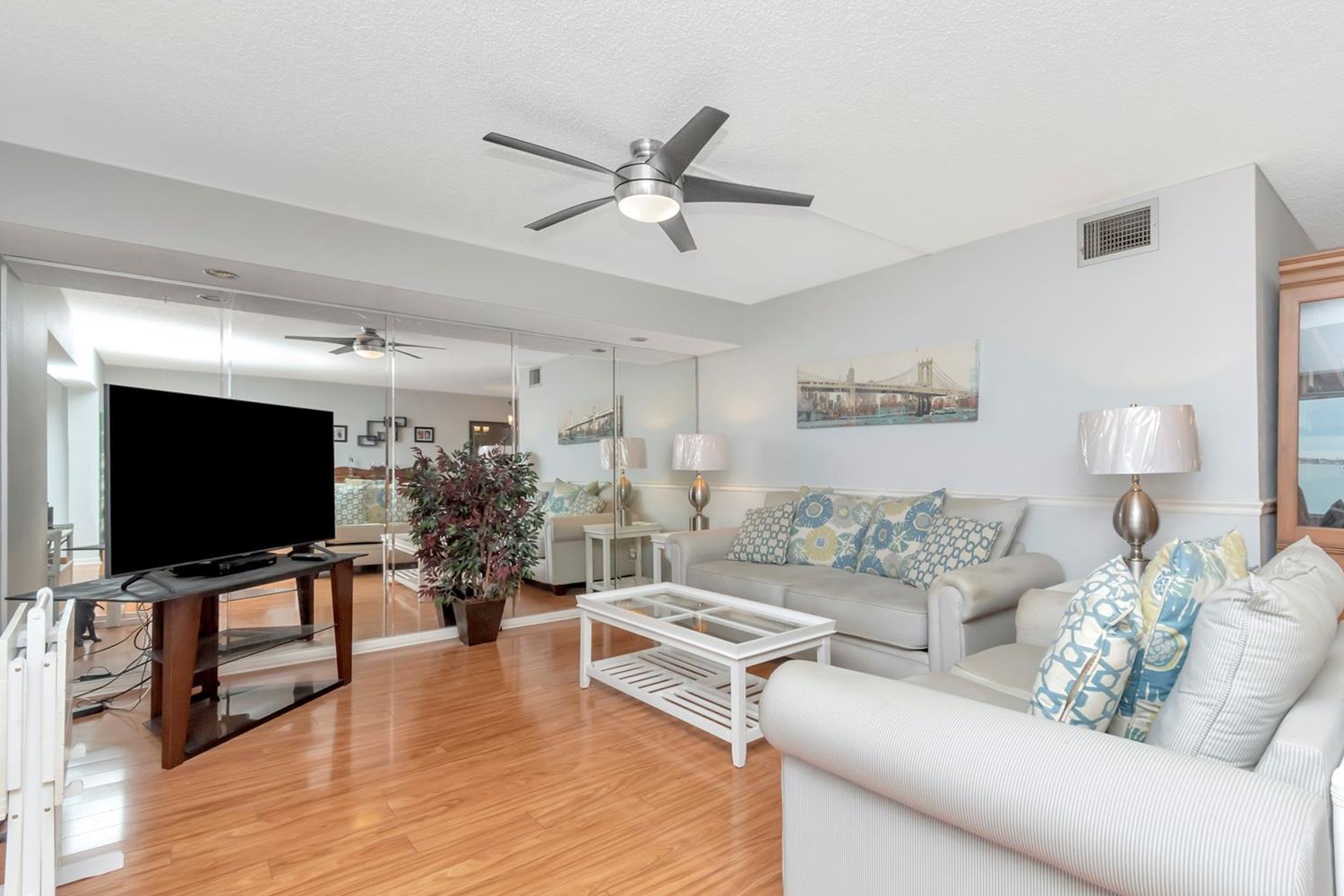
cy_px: 471
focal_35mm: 16
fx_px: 597
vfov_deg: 73.7
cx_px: 703
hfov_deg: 96.7
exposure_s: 1/200
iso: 500
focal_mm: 10
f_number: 8
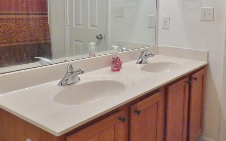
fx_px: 222
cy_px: 38
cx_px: 158
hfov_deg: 52.5
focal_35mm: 36
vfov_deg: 34.7
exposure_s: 1/60
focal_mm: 3.58
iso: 320
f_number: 2.8
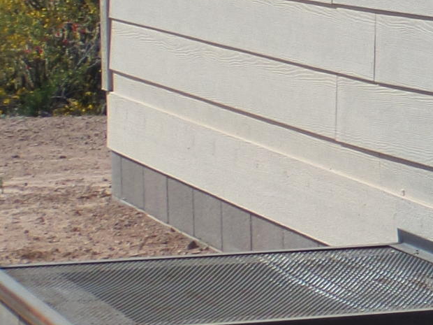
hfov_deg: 6.4
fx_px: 3753
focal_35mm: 300
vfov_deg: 4.9
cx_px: 936
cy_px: -258
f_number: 4.5
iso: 100
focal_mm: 10.2
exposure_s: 1/1000
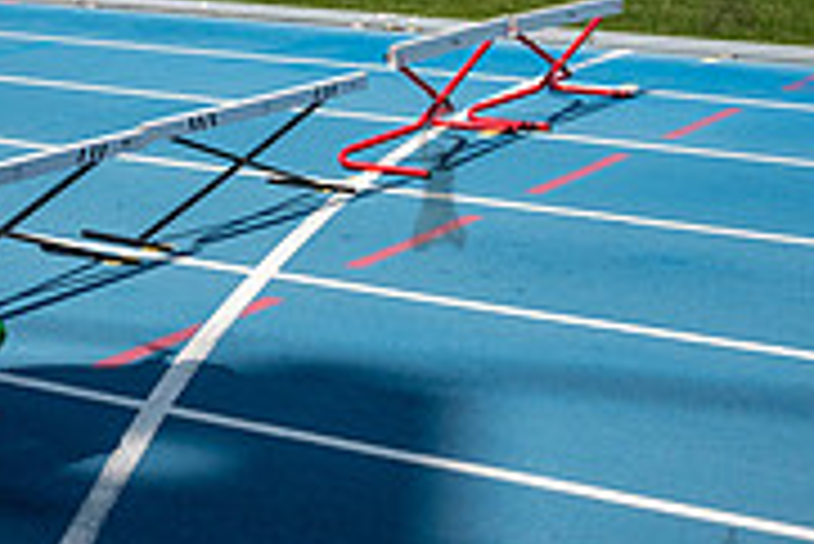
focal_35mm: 104
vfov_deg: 13.0
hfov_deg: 18.6
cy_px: -47
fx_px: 2353
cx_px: -144
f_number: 5.6
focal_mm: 31
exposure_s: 1/2500
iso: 400
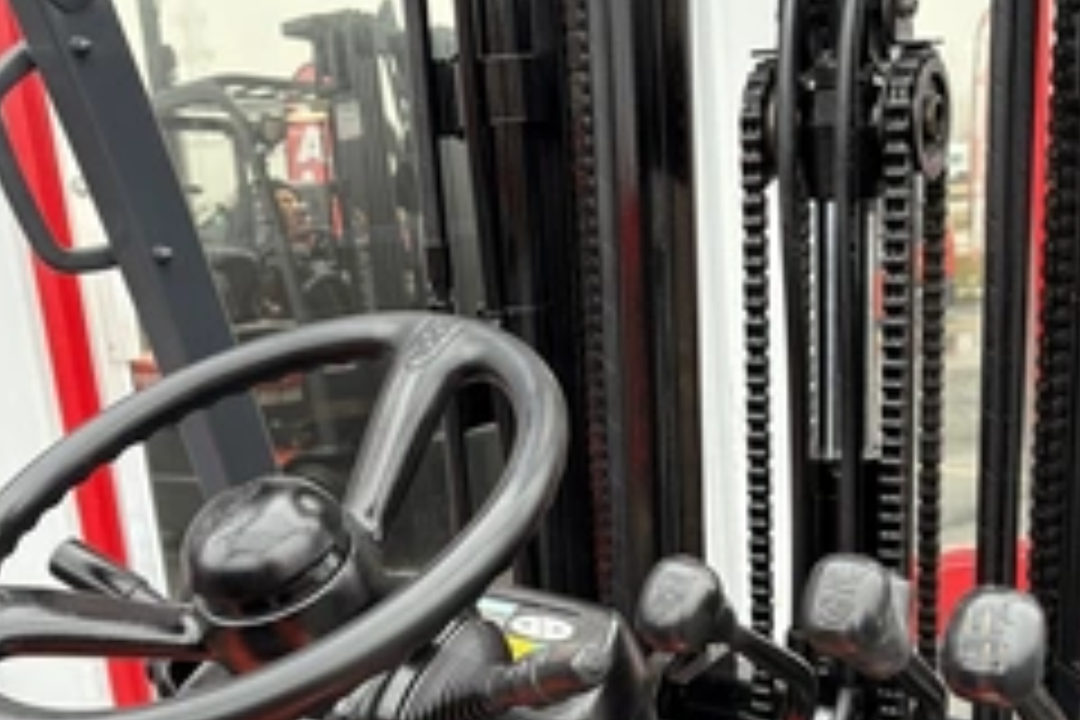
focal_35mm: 45
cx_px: 576
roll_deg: +5.4
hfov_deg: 43.6
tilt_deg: -14.1
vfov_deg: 29.4
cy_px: 536
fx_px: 1350
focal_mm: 5.96
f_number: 1.6
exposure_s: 1/122
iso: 125
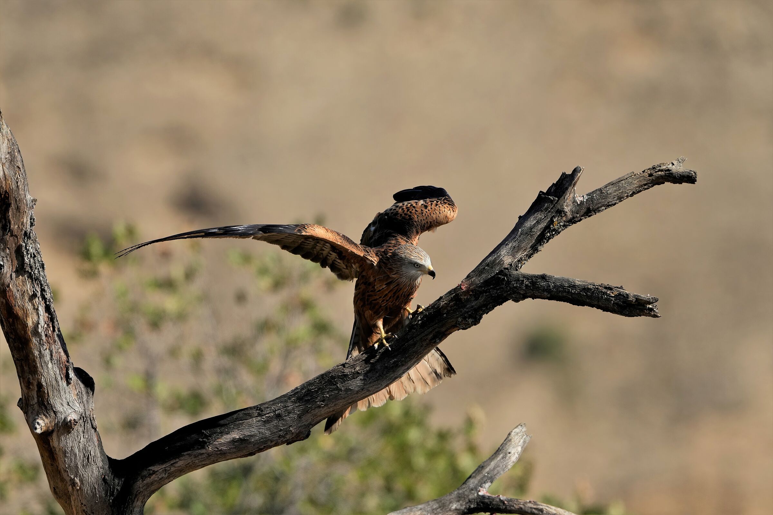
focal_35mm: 600
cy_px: 258
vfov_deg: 2.3
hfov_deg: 3.4
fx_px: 12882
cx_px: 386
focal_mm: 600
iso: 640
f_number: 5.6
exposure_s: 1/3200
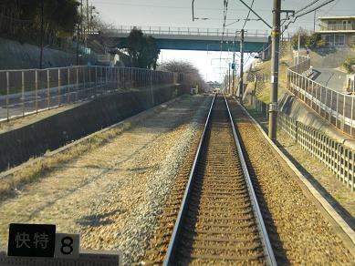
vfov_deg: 23.7
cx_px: 178
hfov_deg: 31.2
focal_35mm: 62
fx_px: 636
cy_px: 133
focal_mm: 11
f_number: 4.1
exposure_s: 1/250
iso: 100
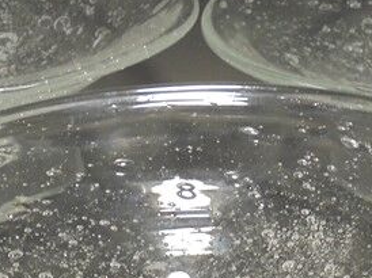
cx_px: 170
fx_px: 1342
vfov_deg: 11.7
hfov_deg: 15.8
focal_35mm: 125
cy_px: 277
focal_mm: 6.9
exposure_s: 1/30
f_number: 4.2
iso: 100
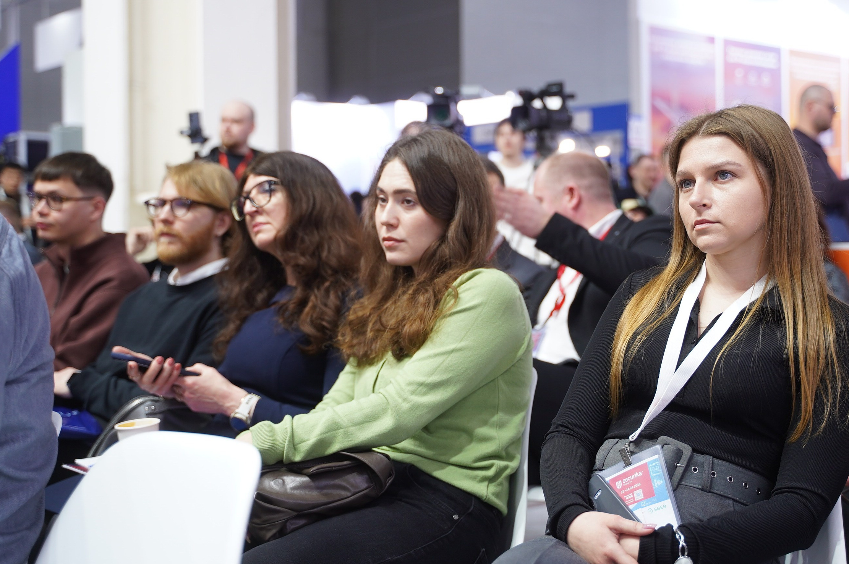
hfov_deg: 37.5
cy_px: 261
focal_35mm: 53
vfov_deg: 25.5
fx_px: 1249
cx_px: 465
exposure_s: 1/80
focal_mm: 46
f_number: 2.8
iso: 640
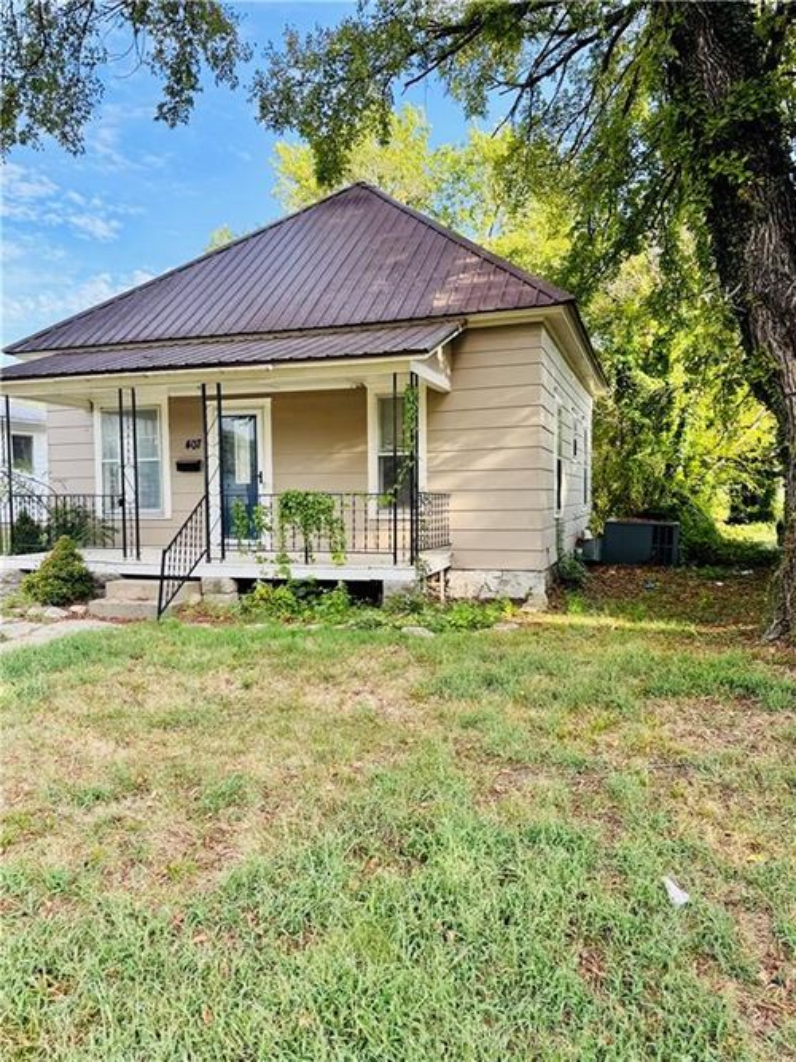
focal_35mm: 24
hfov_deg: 56.8
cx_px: 398
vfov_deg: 71.6
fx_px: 736
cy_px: 531
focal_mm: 6.76
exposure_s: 1/506
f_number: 1.78
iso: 80
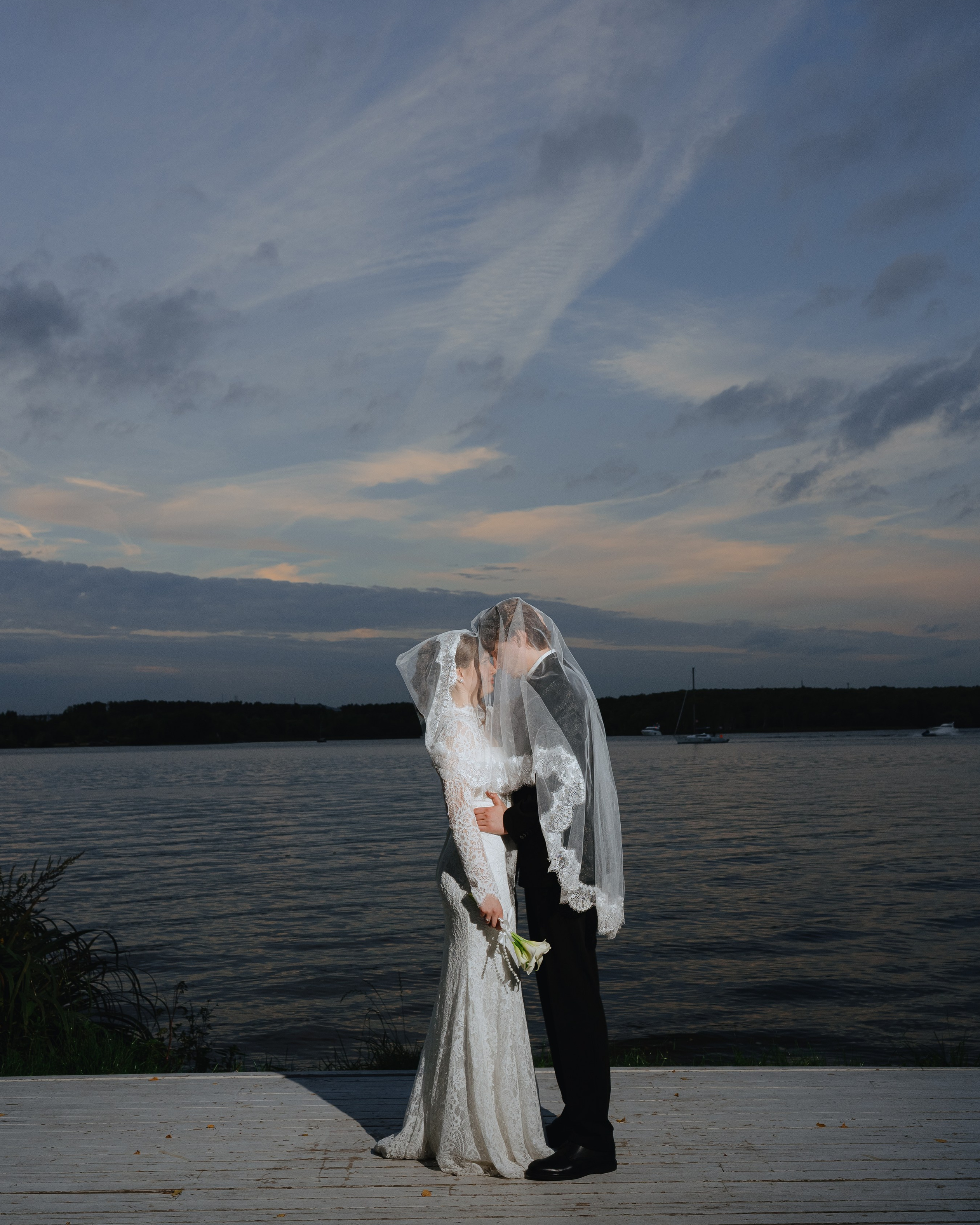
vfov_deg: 45.7
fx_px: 1450
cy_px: 525
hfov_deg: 37.3
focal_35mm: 40
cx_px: 491
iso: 250
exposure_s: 1/200
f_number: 8
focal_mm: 35
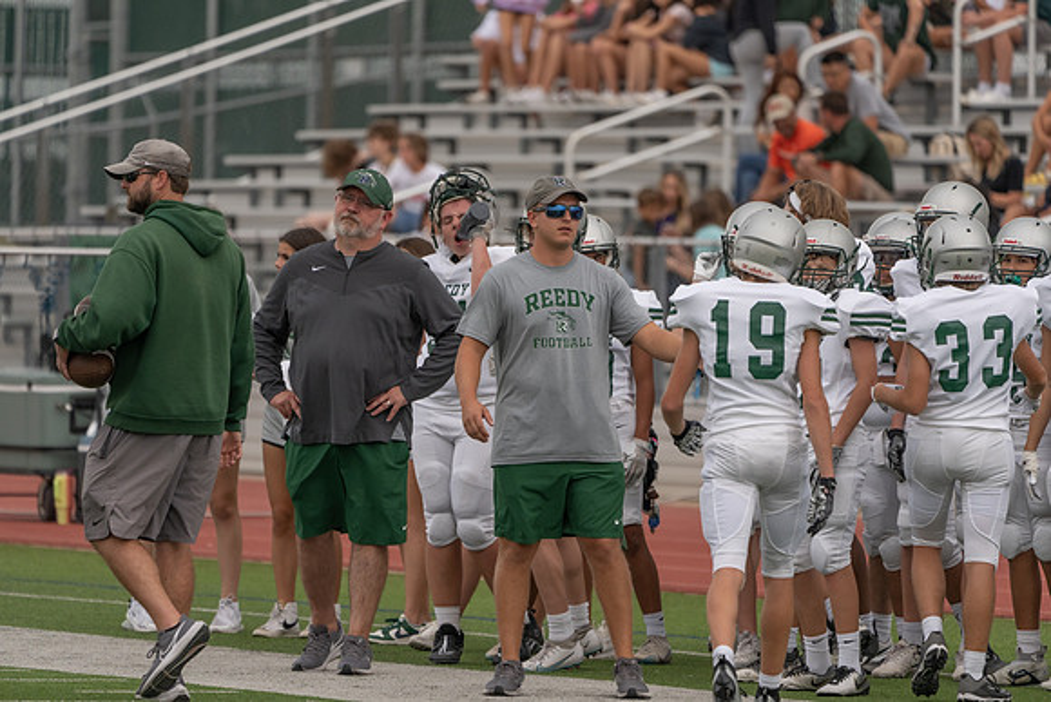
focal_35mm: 400
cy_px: 351
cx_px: 526
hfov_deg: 5.2
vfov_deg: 3.4
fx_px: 11680
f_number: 5.6
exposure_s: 1/1000
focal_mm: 400
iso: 800
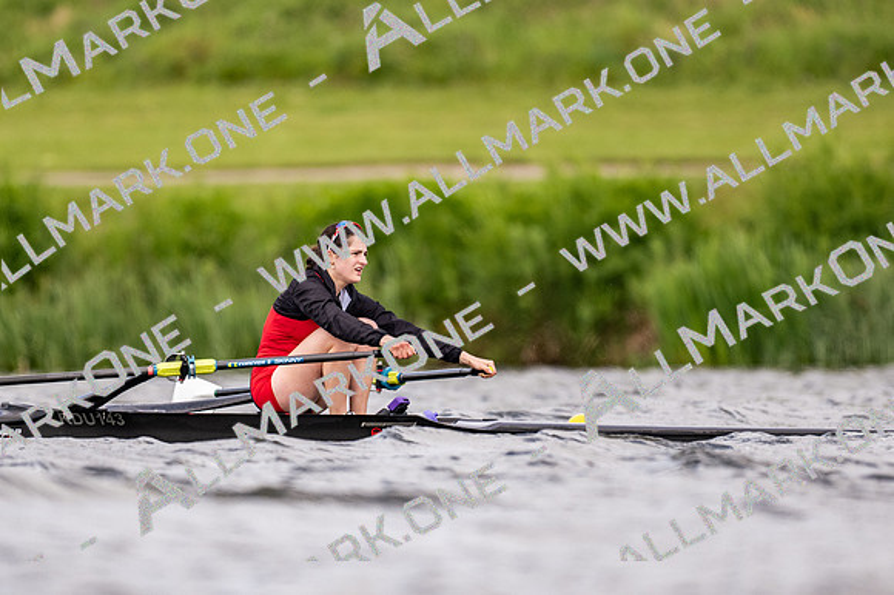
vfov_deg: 1.5
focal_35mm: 900
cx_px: 447
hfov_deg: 2.3
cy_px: 298
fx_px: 22336
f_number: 4
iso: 560
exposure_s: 1/2500
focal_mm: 600
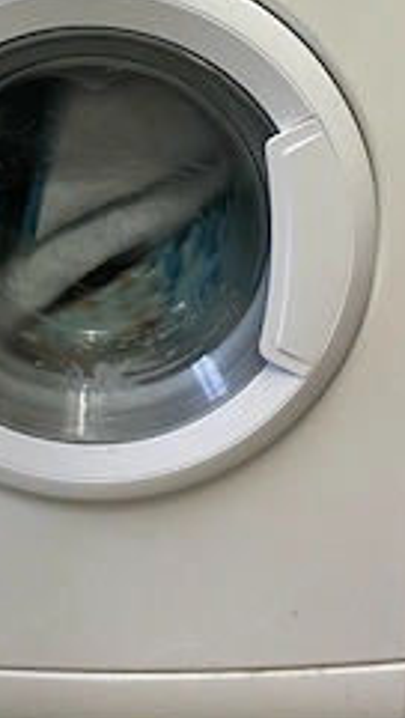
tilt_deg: -16.4
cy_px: 182
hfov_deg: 25.2
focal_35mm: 47
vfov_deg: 42.4
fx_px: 895
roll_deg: +3.3
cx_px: 101
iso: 250
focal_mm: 4.25
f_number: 1.8
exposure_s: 1/50
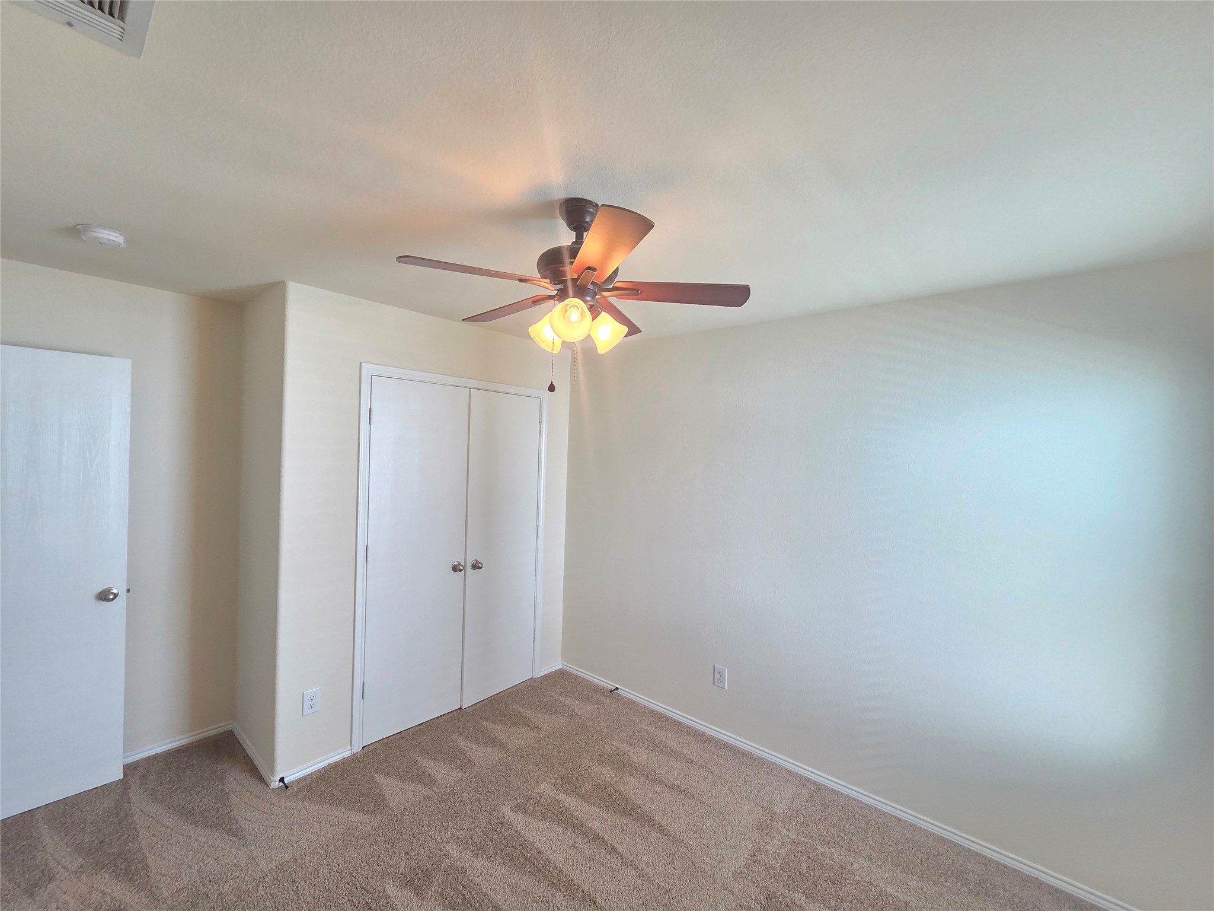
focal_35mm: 13
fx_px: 456
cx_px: 607
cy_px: 456
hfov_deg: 106.2
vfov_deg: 89.9
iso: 250
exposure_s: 1/120
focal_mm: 2.2
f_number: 2.2
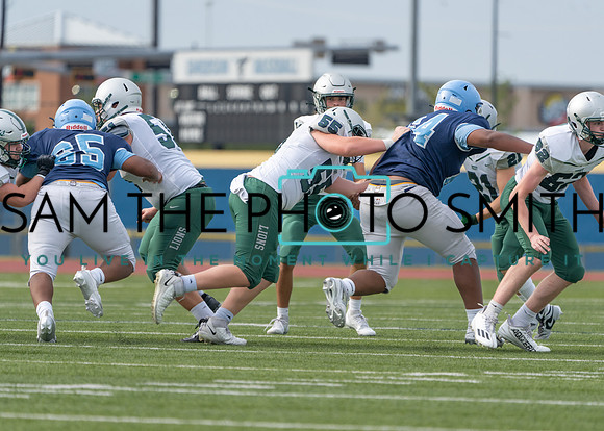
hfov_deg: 4.6
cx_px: 302
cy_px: 216
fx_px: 7510
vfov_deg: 3.3
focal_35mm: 438
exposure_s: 1/1250
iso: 320
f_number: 5.6
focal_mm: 400
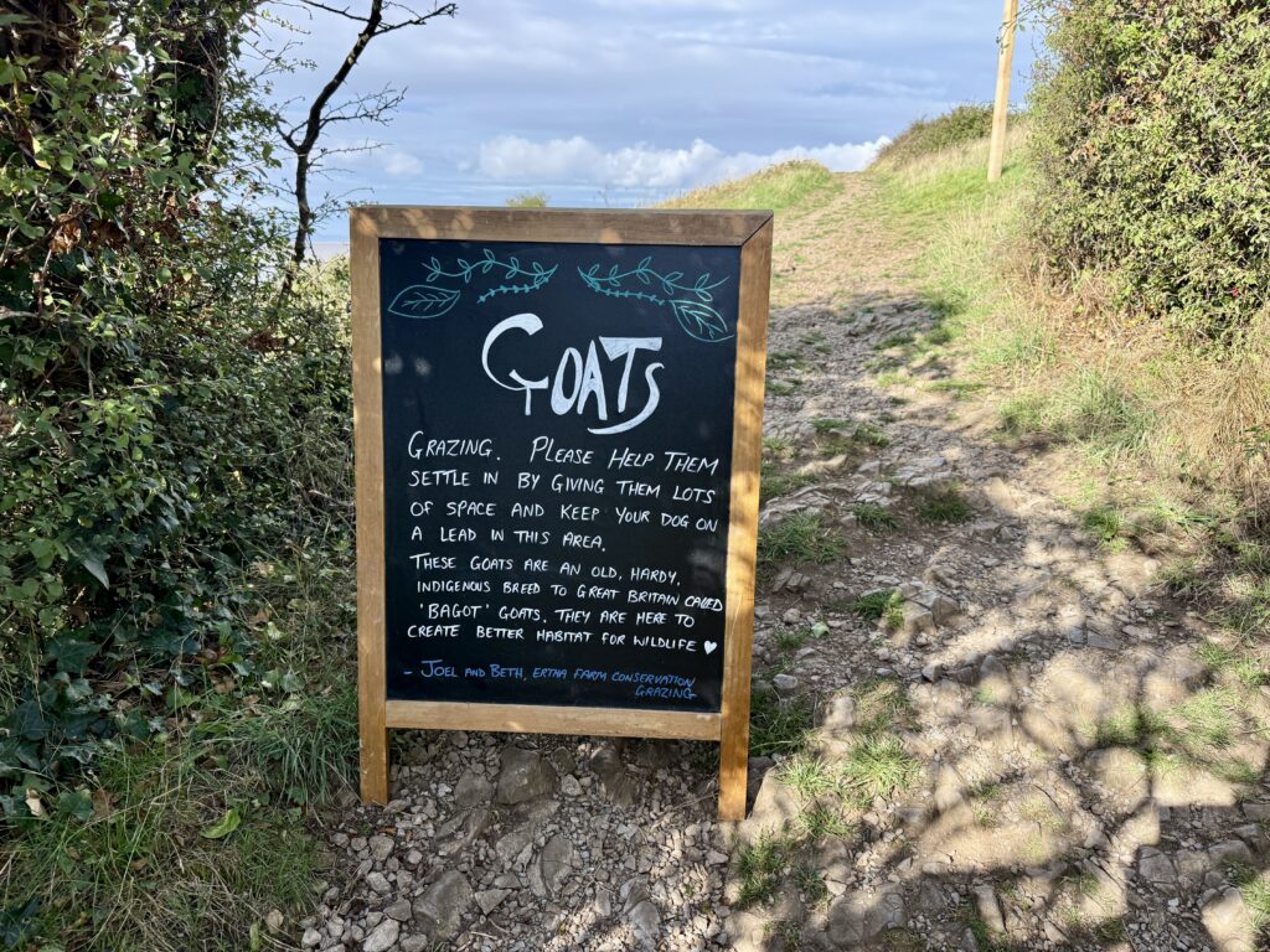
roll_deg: -0.2
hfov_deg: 71.6
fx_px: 881
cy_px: 476
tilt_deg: -14.0
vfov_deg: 56.8
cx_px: 635
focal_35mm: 24
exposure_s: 1/1812
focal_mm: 6.76
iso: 100
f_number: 1.78
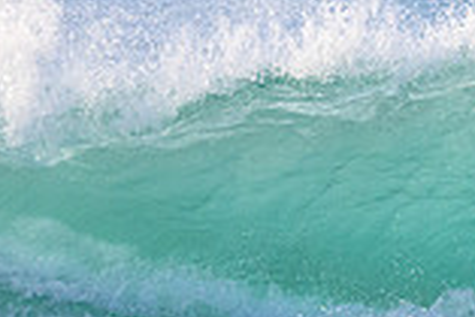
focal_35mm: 1694
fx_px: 22372
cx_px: 841
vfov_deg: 0.8
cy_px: 237
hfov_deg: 1.2
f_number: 10
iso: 2800
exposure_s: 1/2000
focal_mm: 460
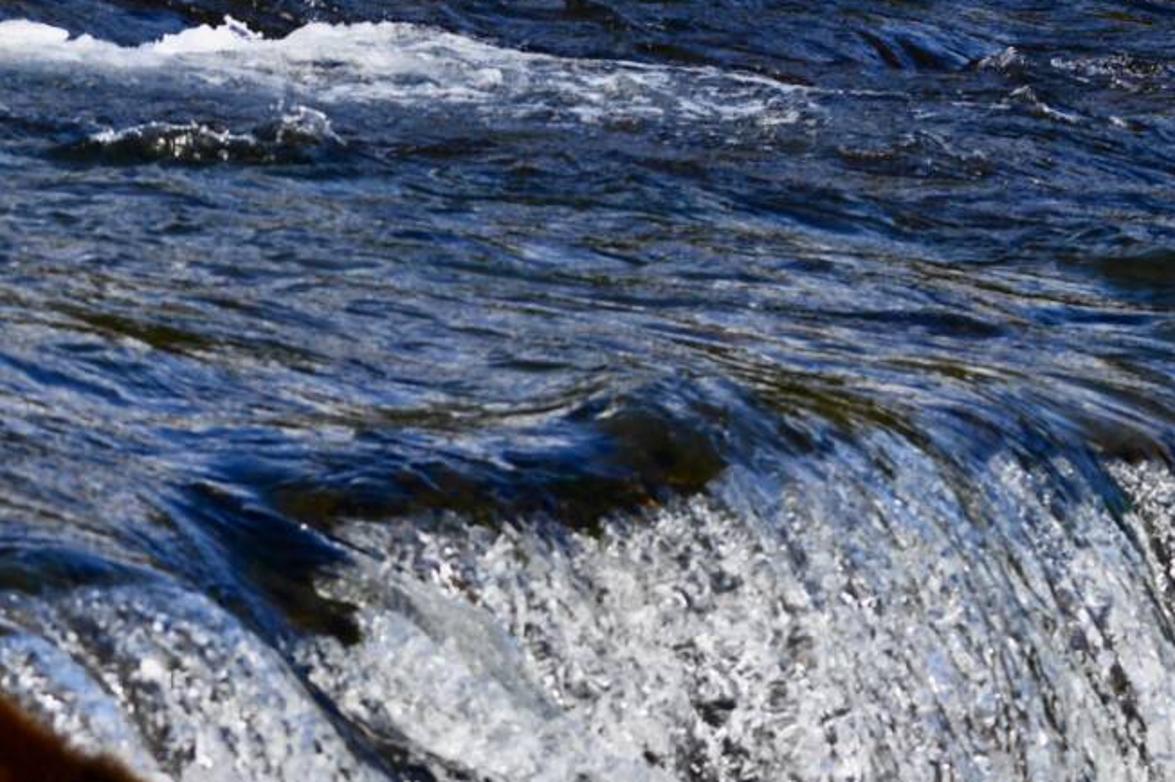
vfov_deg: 2.8
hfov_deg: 4.2
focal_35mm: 491
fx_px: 16017
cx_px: 99
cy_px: 1030
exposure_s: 1/2000
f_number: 5.6
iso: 400
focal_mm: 160
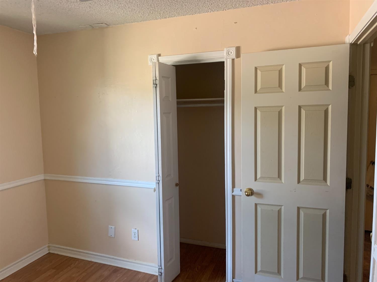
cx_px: 188
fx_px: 283
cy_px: 141
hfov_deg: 67.3
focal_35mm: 26
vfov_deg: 53.0
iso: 250
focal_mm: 4.25
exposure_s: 1/60
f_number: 1.8
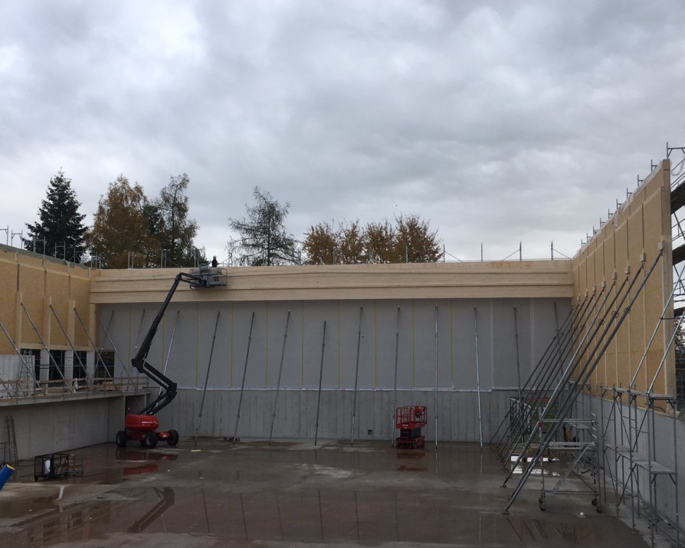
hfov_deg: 47.9
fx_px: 770
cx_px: 332
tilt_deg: +3.7
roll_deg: -1.6
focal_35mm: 38
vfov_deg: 39.1
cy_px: 305
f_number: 2.2
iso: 25
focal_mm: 4.15
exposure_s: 1/386
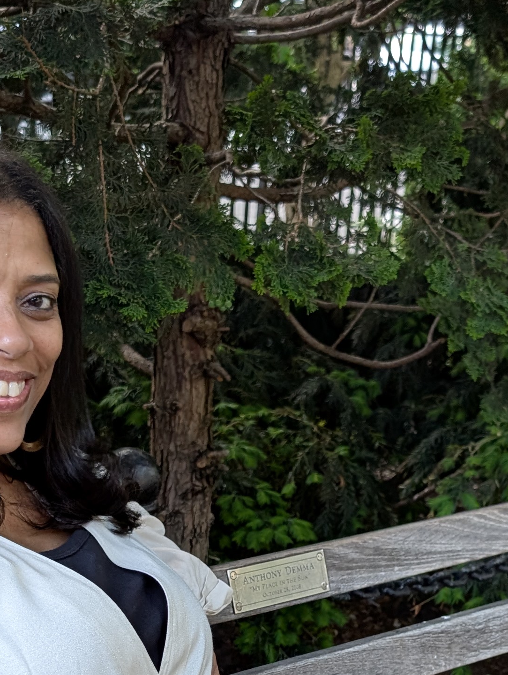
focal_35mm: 68
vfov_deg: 27.1
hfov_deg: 21.7
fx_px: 1327
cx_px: 275
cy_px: 663
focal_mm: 6.9
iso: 166
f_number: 1.68
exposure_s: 1/71.9
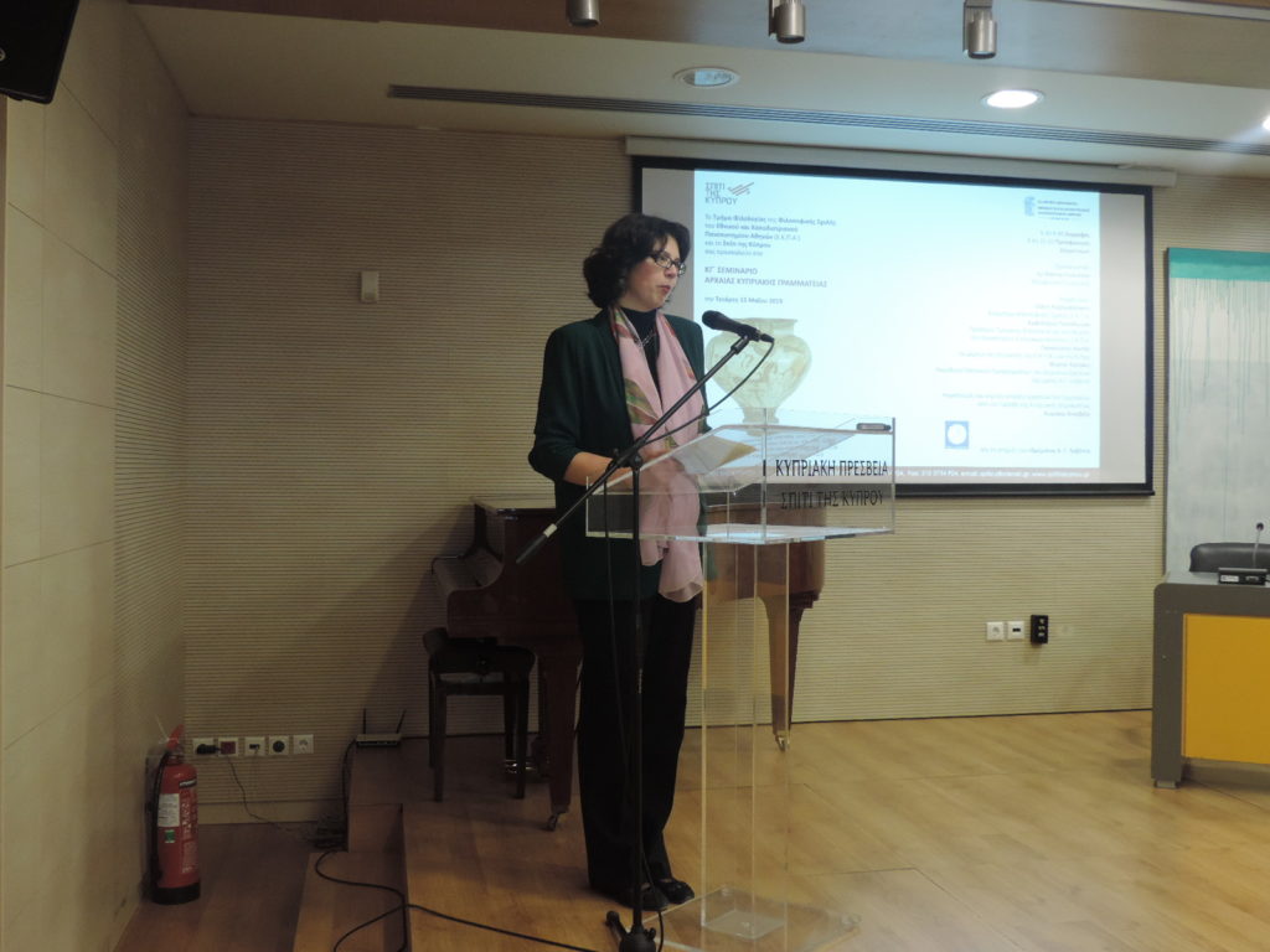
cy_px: 476
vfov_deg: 40.7
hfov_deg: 52.6
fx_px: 1284
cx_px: 635
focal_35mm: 35
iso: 400
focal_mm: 6.2
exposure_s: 1/30
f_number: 3.3
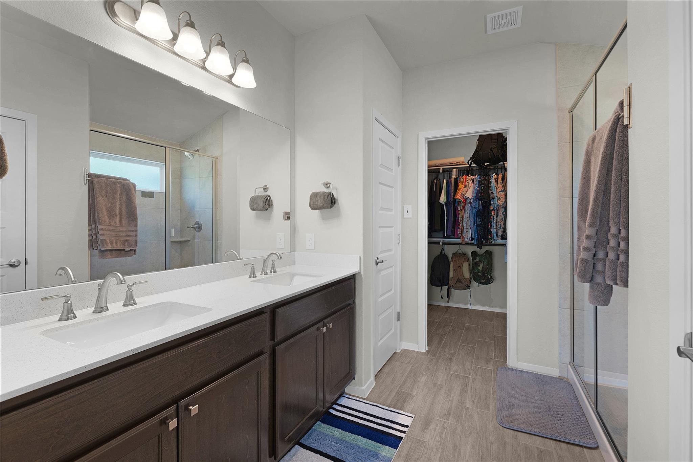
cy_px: 231
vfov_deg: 77.3
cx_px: 346
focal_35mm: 15
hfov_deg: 100.4
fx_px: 289
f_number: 8
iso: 100
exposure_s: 1/5
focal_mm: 10
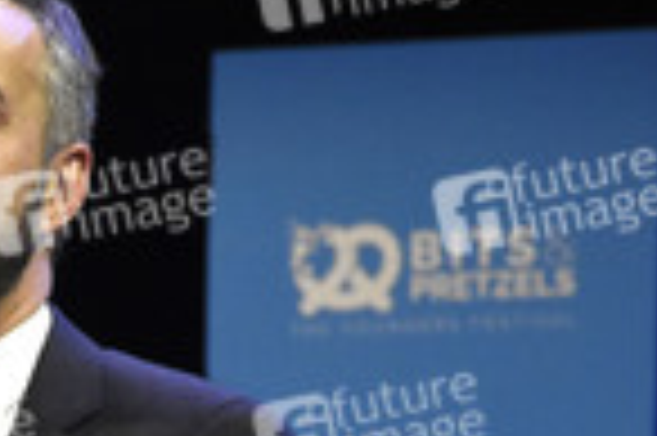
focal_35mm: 649
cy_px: 539
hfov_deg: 3.2
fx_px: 11831
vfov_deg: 2.1
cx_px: -20
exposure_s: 1/160
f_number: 6.3
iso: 3200
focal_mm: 140
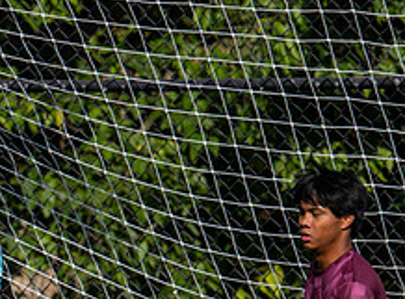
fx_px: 23516
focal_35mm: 2021
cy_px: 356
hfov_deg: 1.0
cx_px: -77
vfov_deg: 0.7
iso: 64
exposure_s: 1/1600
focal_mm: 400
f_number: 4.5
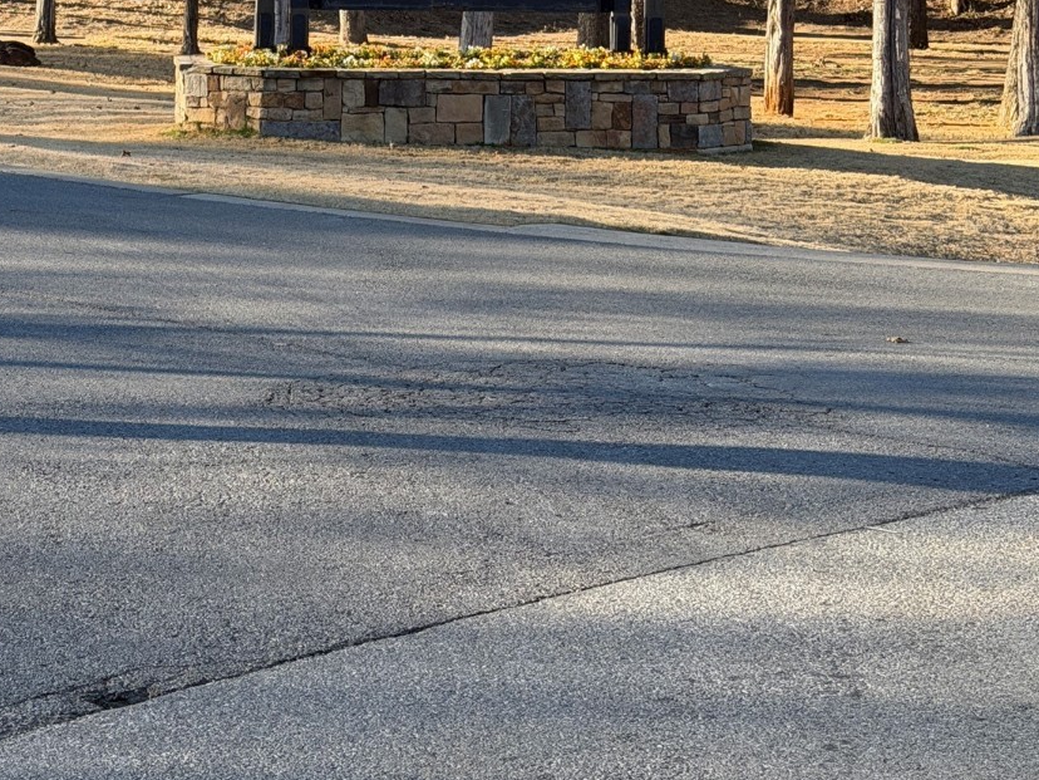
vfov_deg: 16.1
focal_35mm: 89
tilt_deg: -1.5
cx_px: 364
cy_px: -80
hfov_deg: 21.9
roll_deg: +1.8
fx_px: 2671
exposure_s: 1/1264
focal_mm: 6.76
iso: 80
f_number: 1.78
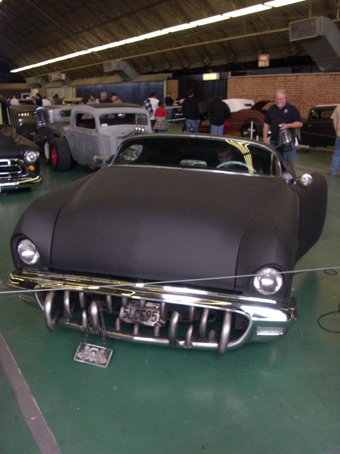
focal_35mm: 38
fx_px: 498
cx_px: 170
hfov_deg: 37.7
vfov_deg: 49.0
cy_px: 227
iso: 400
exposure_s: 1/30
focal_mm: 8
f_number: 7.6
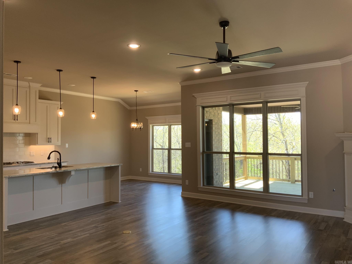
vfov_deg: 48.2
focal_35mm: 29
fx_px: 295
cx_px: 176
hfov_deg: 61.7
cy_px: 132
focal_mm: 3
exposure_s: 1/120
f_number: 1.8
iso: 64
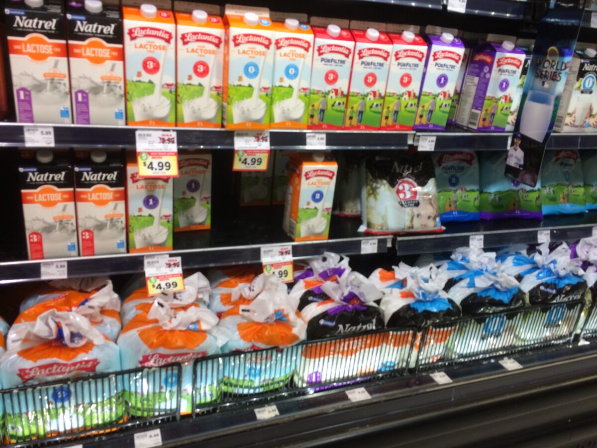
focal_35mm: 29
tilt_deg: -23.3
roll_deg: -7.0
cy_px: 224
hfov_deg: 61.7
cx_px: 298
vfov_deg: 48.2
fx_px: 500
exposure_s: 1/120
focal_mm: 4.15
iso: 64
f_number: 2.2
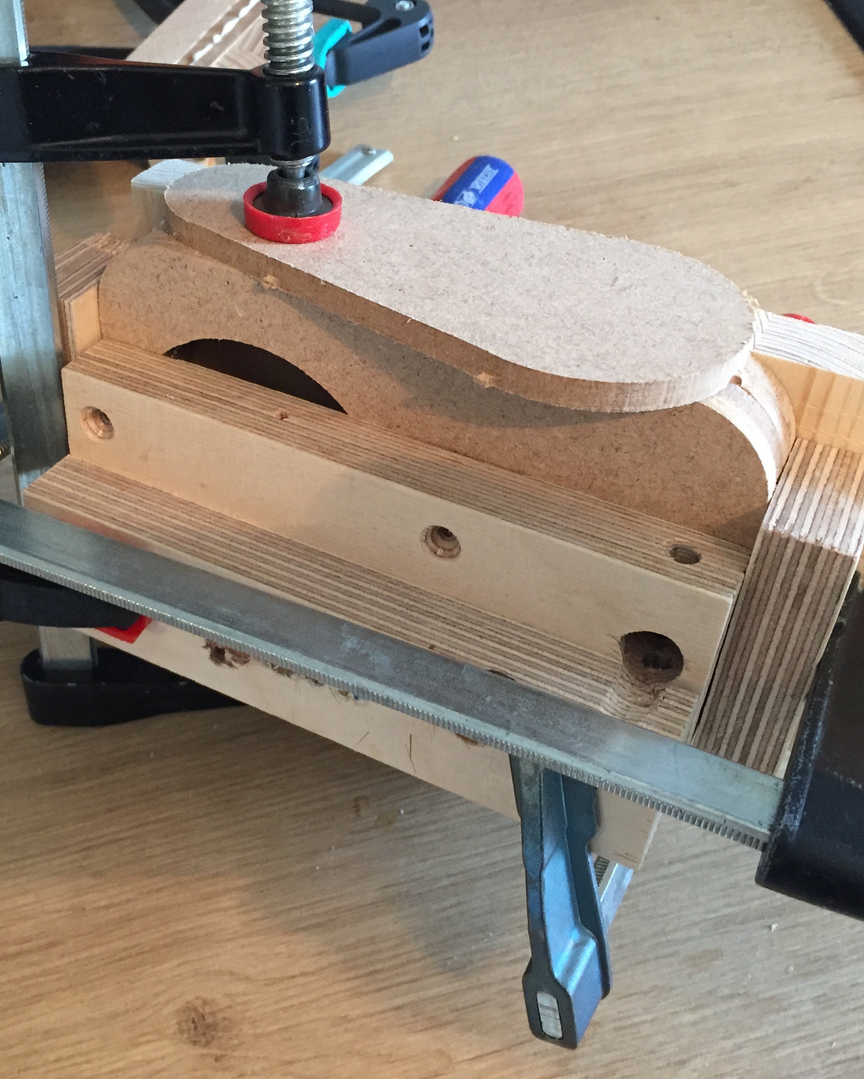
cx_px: 346
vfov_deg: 47.9
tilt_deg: -58.4
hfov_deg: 39.0
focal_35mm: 38
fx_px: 1215
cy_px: 542
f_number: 2.2
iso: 200
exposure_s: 1/33
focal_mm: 4.15
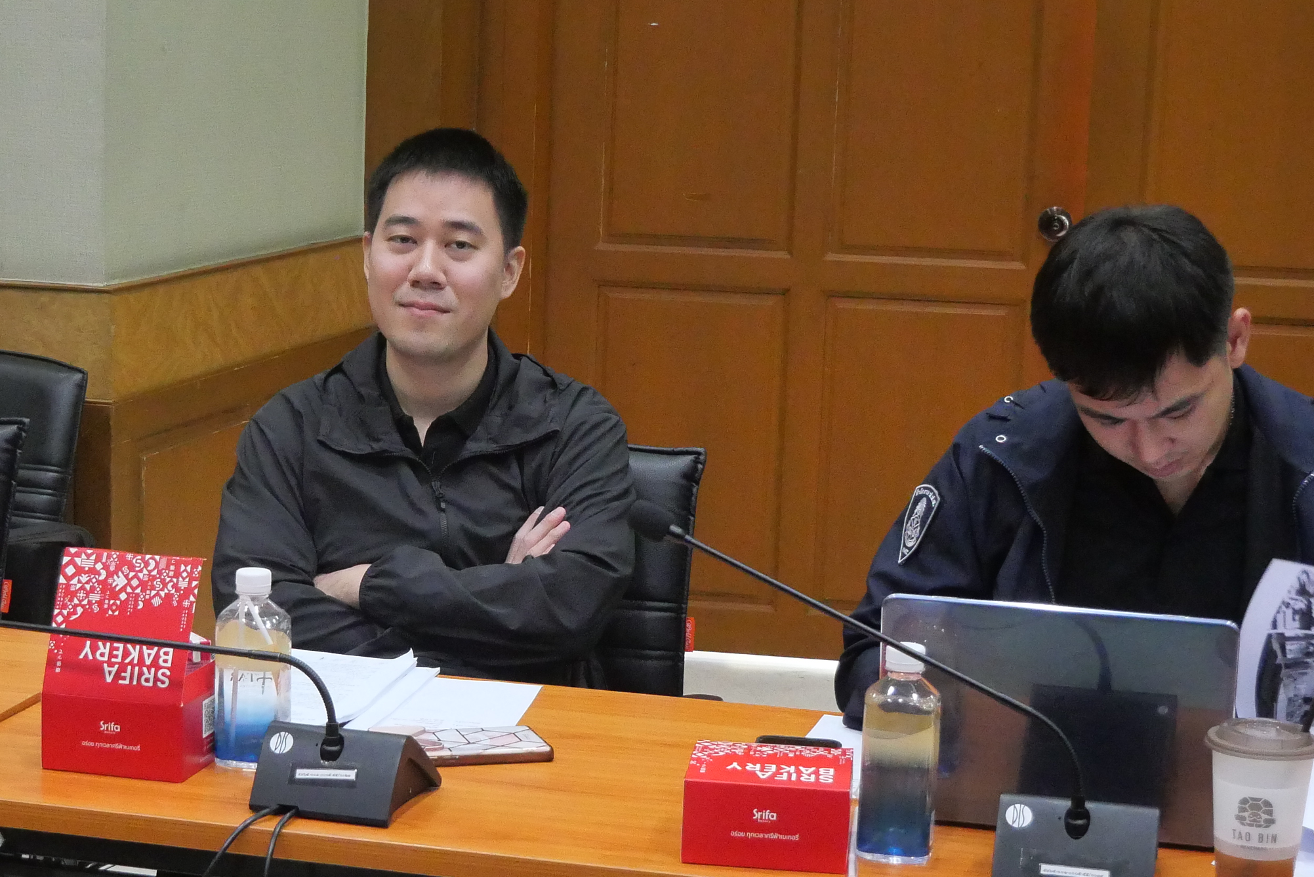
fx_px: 2775
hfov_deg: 26.6
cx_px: 510
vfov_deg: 18.0
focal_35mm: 76
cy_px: 515
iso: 3200
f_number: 4.5
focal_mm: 20
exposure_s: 1/125
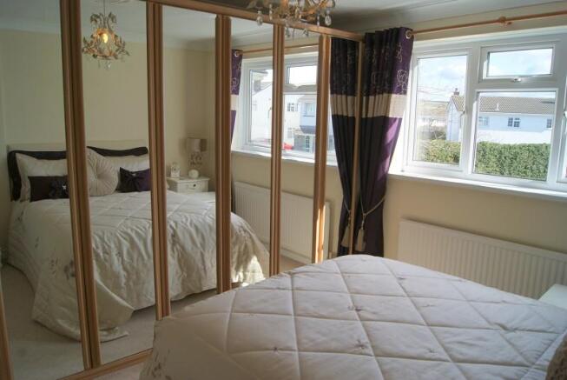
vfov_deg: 48.0
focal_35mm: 27
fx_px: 426
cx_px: 284
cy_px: 190
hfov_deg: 67.3
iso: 100
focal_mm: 18
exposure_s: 1/80
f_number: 9
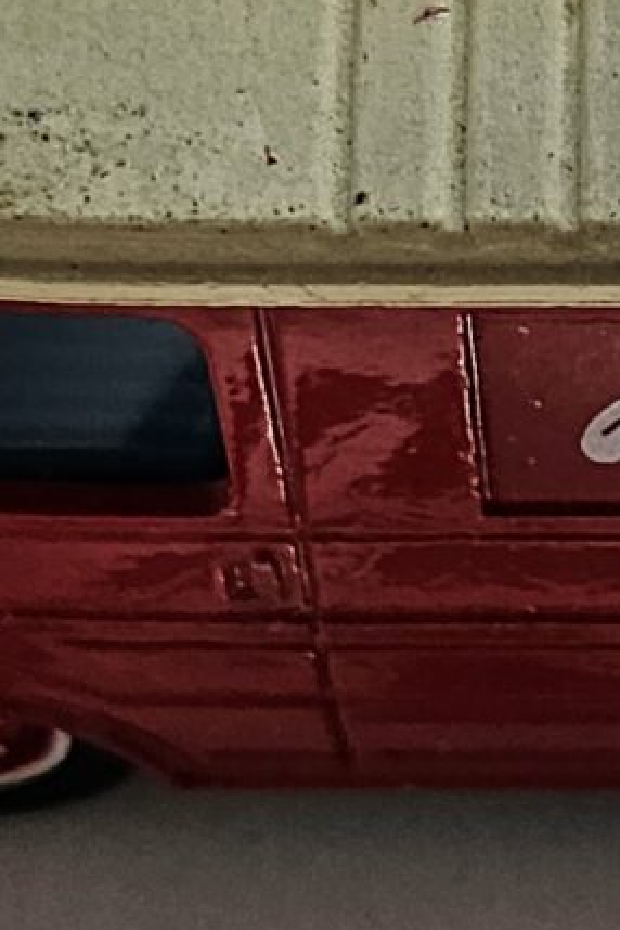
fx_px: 3849
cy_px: 440
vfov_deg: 13.8
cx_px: 572
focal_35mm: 149
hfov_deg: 9.2
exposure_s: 1/100
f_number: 1.8
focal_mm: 5
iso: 160
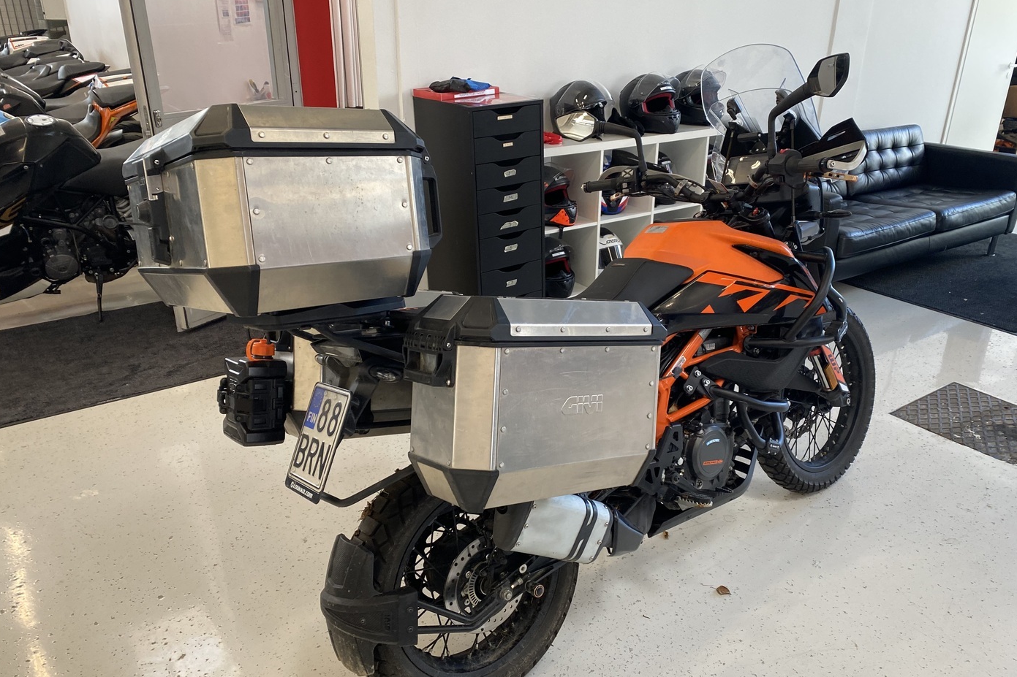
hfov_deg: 65.5
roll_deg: -0.5
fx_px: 791
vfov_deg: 46.4
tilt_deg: -23.5
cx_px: 523
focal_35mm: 28
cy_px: 354
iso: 100
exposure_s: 1/100
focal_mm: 4.25
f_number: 1.8
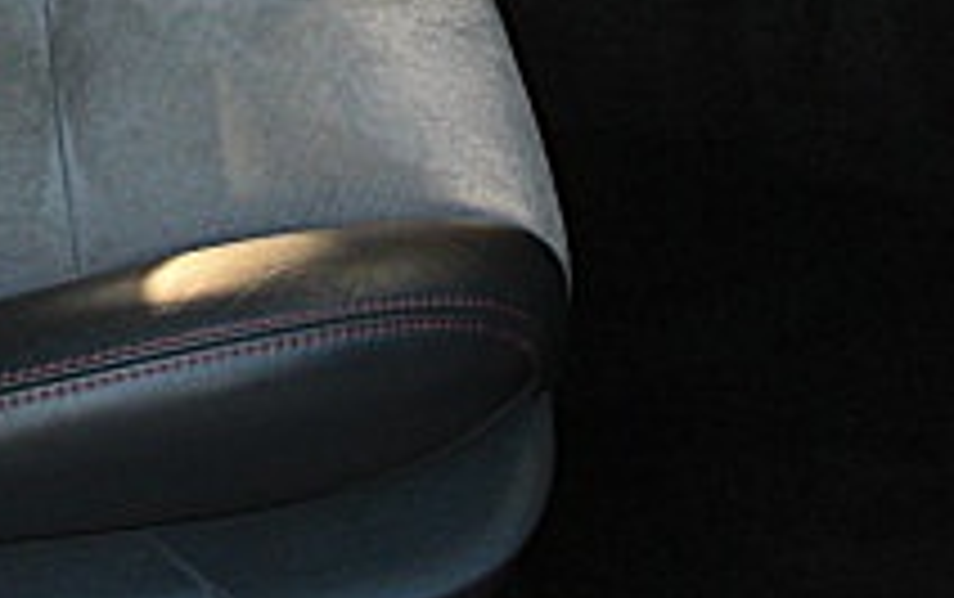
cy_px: -400
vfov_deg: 10.8
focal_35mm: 115
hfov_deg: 17.8
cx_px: 90
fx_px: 2993
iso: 100
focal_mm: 6.3
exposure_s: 1/80
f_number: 2.8
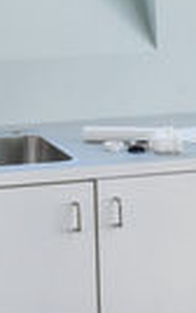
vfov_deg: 12.5
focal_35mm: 161
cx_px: 5
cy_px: -118
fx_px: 1373
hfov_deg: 8.1
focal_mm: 26.5
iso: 2000
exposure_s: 1/50
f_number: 14
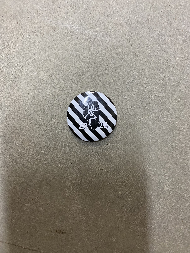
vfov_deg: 67.3
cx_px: 95
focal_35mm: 26
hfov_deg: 53.1
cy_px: 126
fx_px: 190
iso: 320
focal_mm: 4.25
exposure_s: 1/60
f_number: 1.8
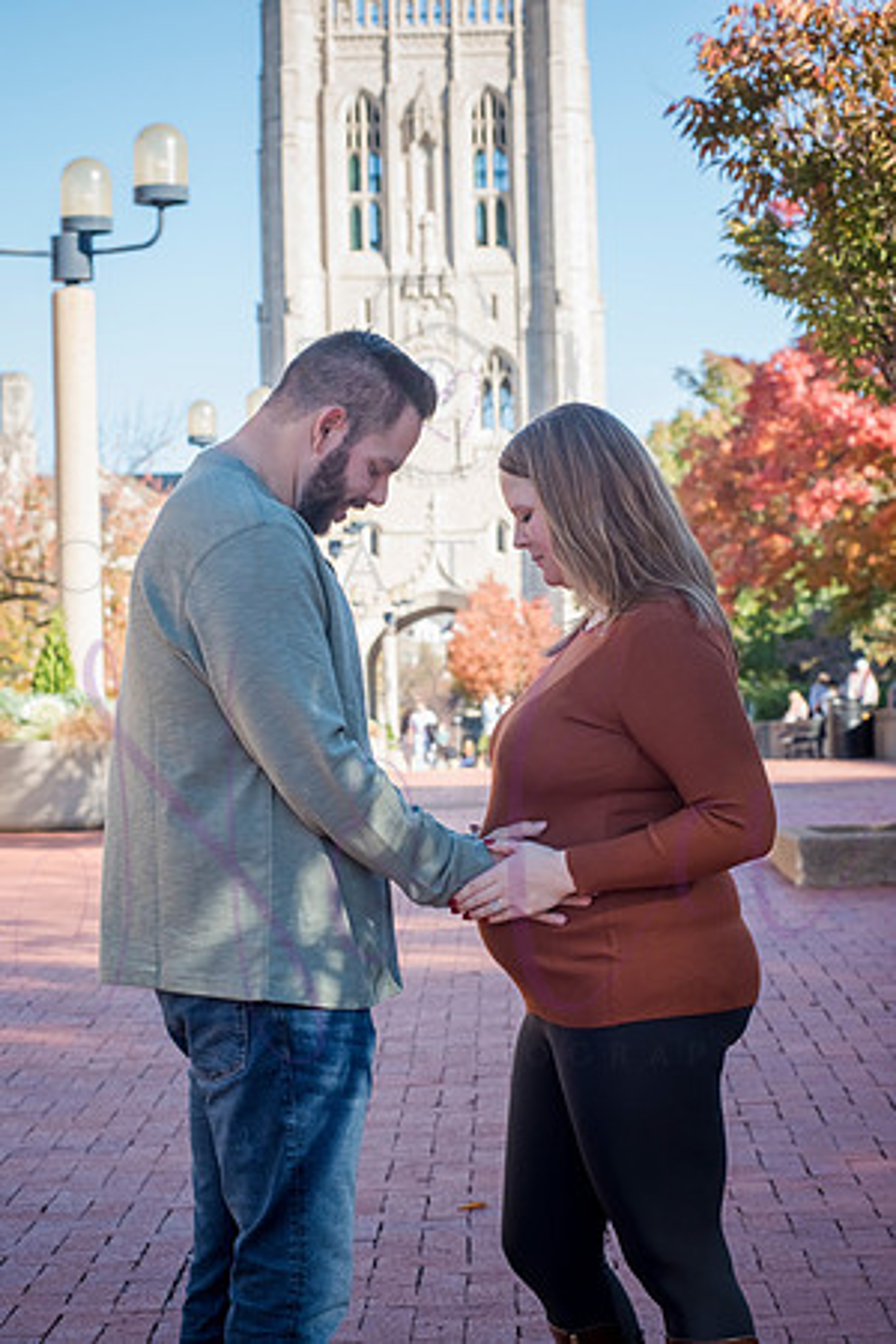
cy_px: 672
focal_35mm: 80
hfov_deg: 17.1
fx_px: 2986
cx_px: 448
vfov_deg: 25.4
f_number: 9
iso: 800
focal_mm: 80
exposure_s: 1/500
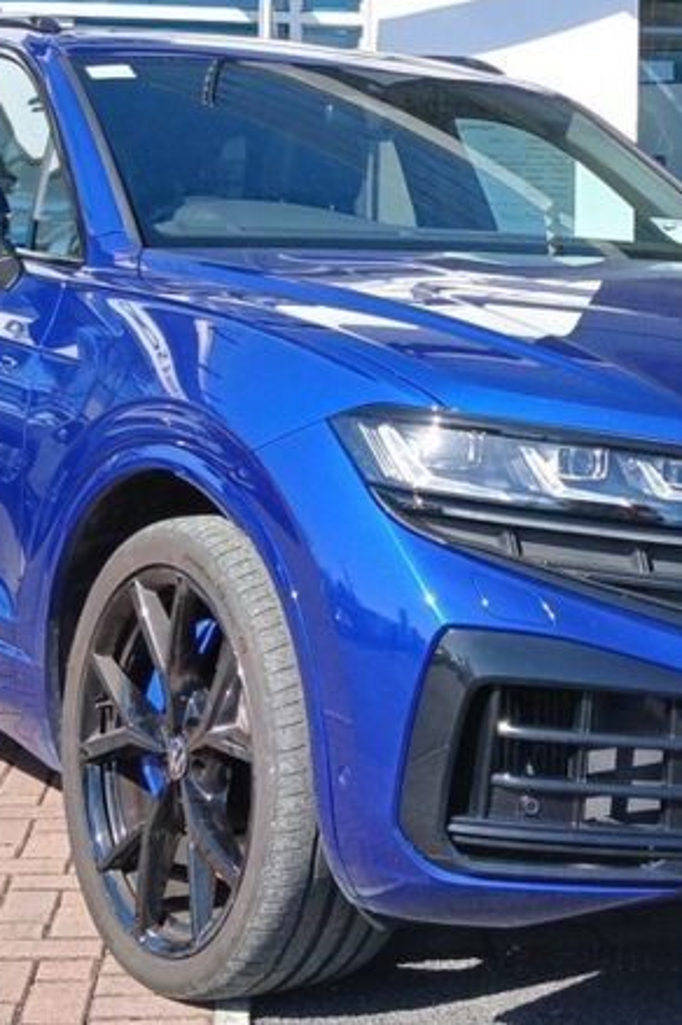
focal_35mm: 37
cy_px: 507
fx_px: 1053
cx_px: 441
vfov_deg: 51.9
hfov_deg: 35.6
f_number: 1.8
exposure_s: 1/278
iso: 20
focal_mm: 3.98
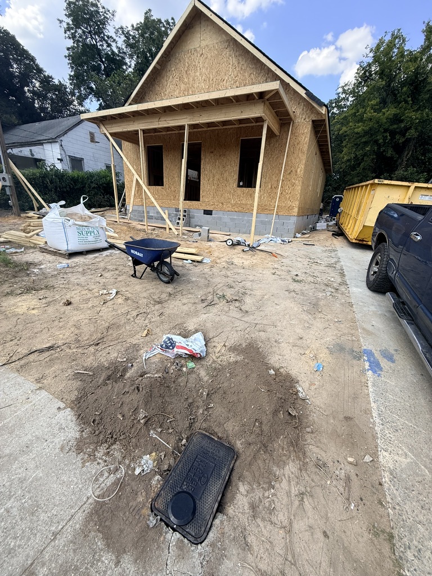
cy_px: 288
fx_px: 233
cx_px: 216
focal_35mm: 14
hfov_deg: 85.7
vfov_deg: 102.1
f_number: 2.2
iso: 50
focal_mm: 2.22
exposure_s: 1/734
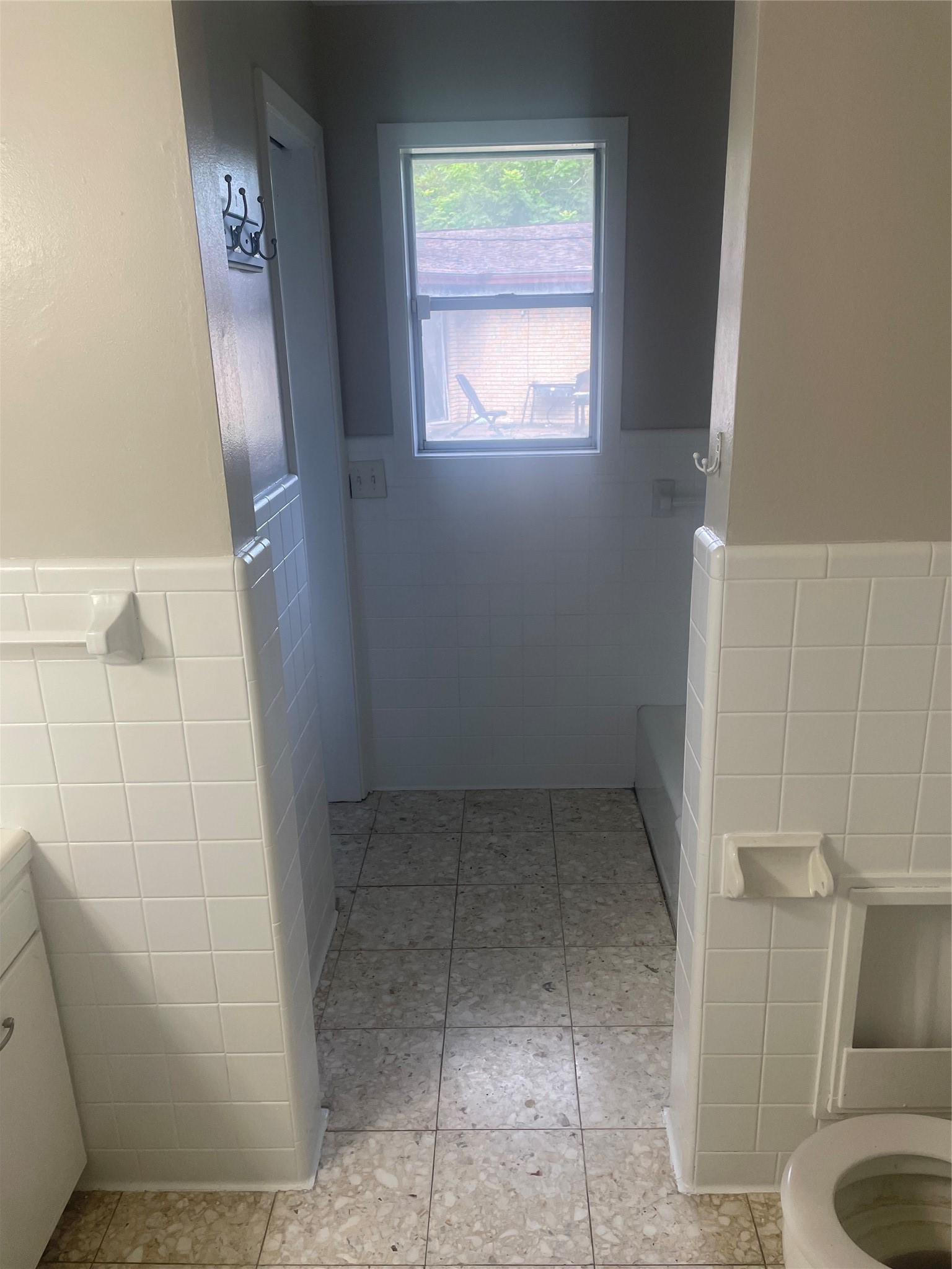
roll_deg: +2.0
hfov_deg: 53.1
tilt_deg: -17.3
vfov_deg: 67.3
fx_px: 953
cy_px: 634
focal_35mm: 26
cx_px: 476
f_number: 1.6
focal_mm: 4.2
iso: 64
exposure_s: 1/60
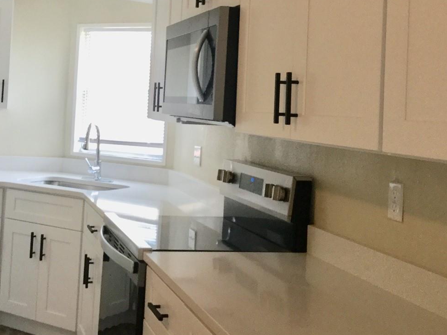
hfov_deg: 37.1
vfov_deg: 28.3
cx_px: 145
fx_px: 658
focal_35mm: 51
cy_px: 101
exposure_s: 1/30
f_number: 2.4
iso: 64
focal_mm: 3.3
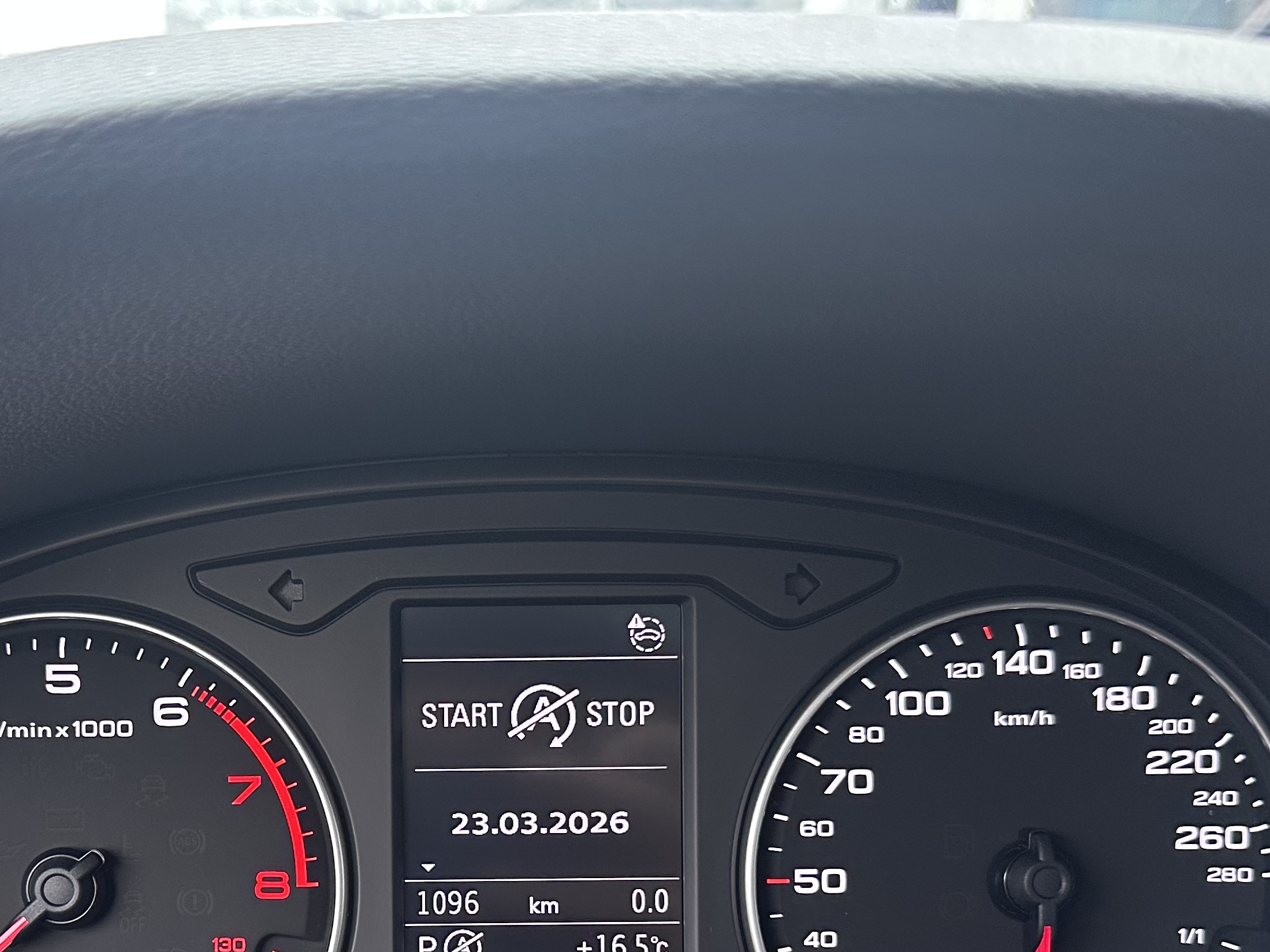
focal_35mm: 44
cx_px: 389
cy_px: 805
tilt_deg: -23.1
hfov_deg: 42.2
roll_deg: +1.1
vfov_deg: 31.7
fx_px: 1614
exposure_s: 1/49
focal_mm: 6.86
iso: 320
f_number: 1.78
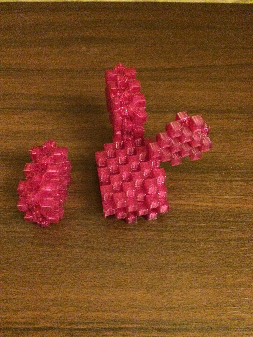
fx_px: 283
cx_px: 126
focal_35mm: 29
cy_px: 168
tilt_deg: -50.9
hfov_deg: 48.2
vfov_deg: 61.7
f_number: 2.2
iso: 2000
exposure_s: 1/15
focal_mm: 4.15
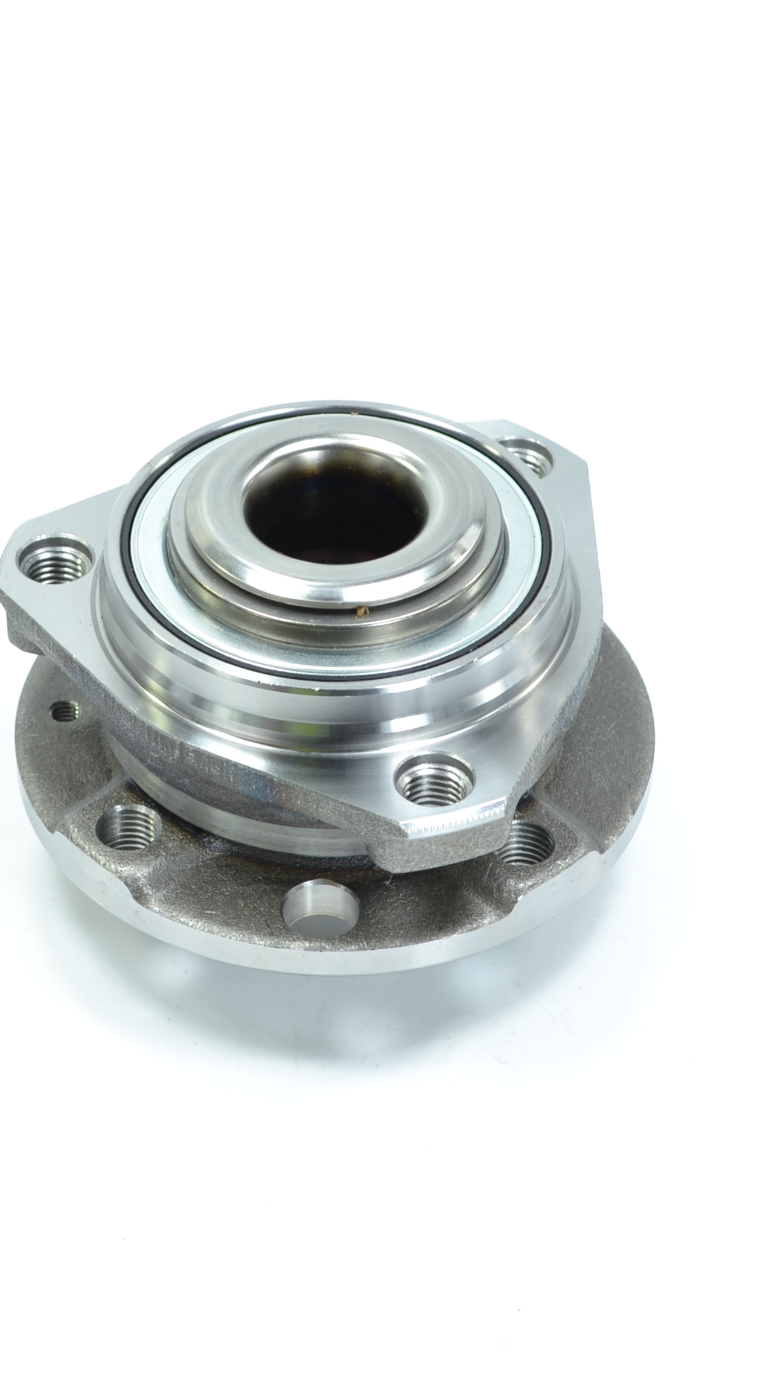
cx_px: 257
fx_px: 3998
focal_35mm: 109
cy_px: 693
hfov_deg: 11.1
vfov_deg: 19.6
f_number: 7.1
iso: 100
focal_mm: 46
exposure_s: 1/25
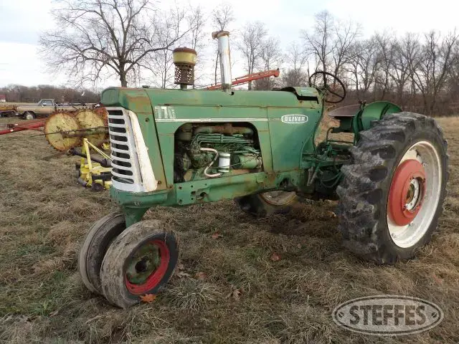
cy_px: 172
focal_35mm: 24
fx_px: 318
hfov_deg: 71.6
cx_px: 230
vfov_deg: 56.8
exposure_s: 1/107
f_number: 3.2
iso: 100
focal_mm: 4.3
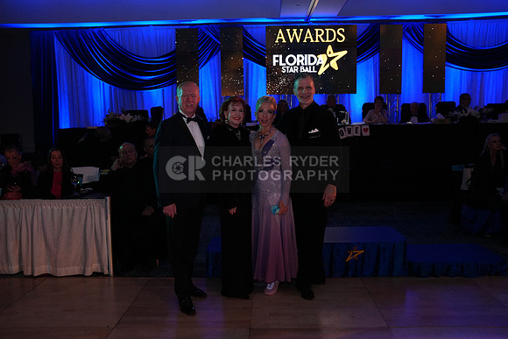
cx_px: 254
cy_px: 170
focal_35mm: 32
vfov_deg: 40.6
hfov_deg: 58.0
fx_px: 459
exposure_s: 1/200
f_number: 5
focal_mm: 32.5
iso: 2000
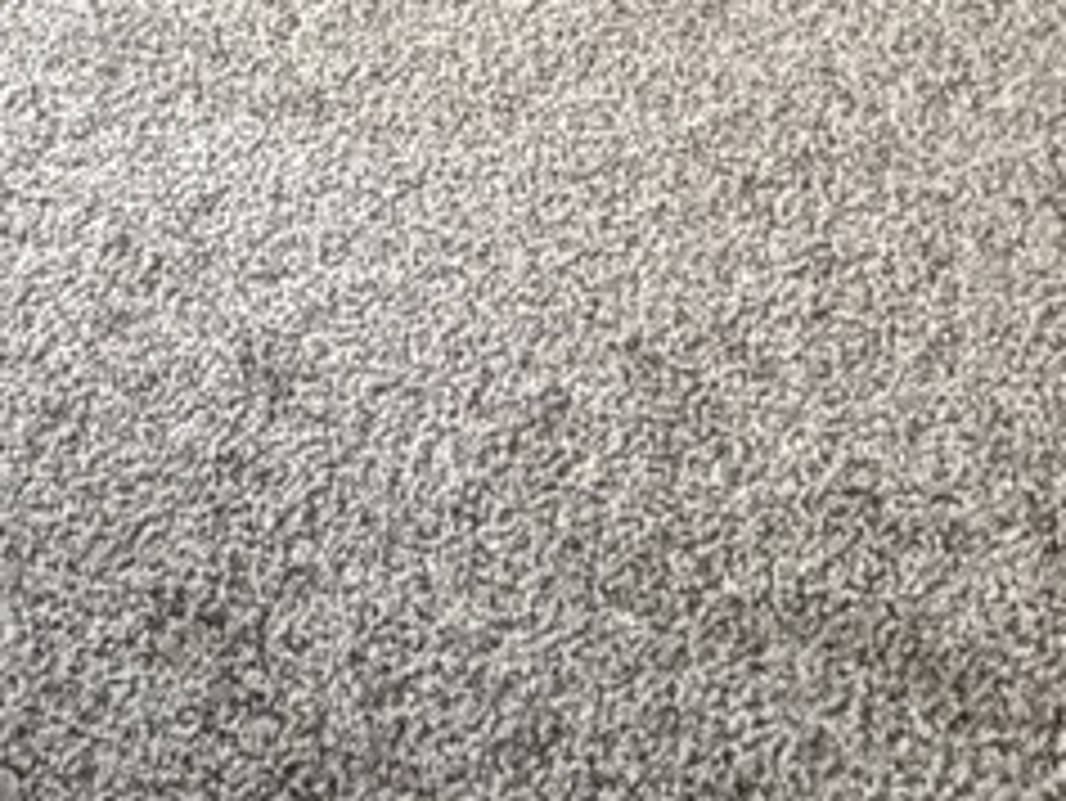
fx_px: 2619
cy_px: -1480
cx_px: -117
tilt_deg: -6.8
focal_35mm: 85
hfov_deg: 21.8
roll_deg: +0.6
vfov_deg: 11.6
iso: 400
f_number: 2.2
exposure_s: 1/60
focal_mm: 2.22
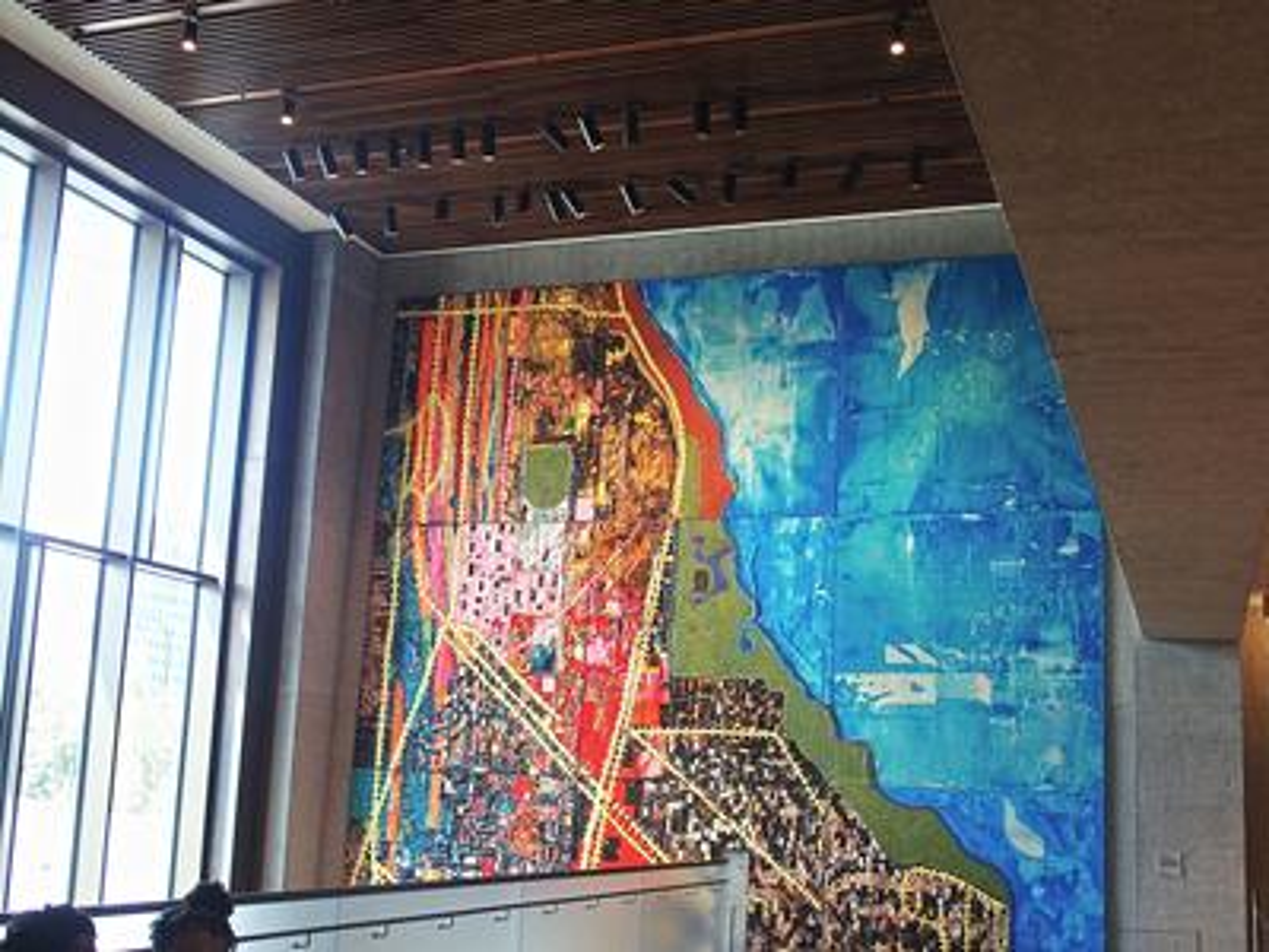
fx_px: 1393
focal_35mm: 38
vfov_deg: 37.7
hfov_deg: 49.0
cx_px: 634
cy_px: 476
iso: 160
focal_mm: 8.1
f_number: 2.8
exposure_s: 1/80
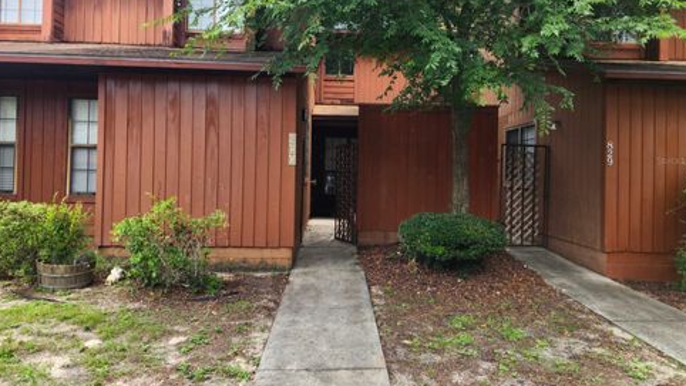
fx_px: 473
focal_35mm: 26
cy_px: 160
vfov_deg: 44.2
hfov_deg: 71.9
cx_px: 343
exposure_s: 1/180
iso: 20
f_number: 1.8
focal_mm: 6.4
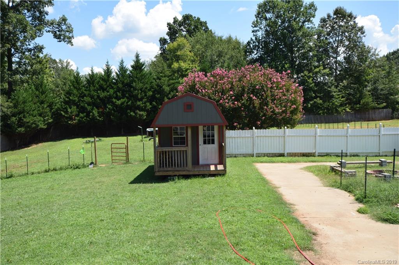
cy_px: 132
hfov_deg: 53.1
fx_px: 399
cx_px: 200
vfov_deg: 36.8
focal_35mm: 36
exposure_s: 1/320
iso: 200
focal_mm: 24
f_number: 9
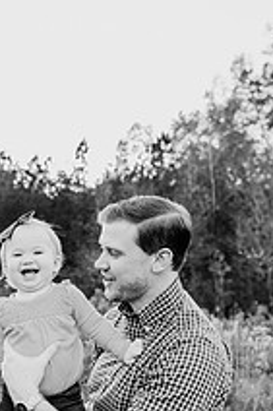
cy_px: 250
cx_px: 50
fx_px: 581
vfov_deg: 38.7
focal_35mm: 51
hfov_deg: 25.9
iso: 100
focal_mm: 24
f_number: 2.8
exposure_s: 1/250
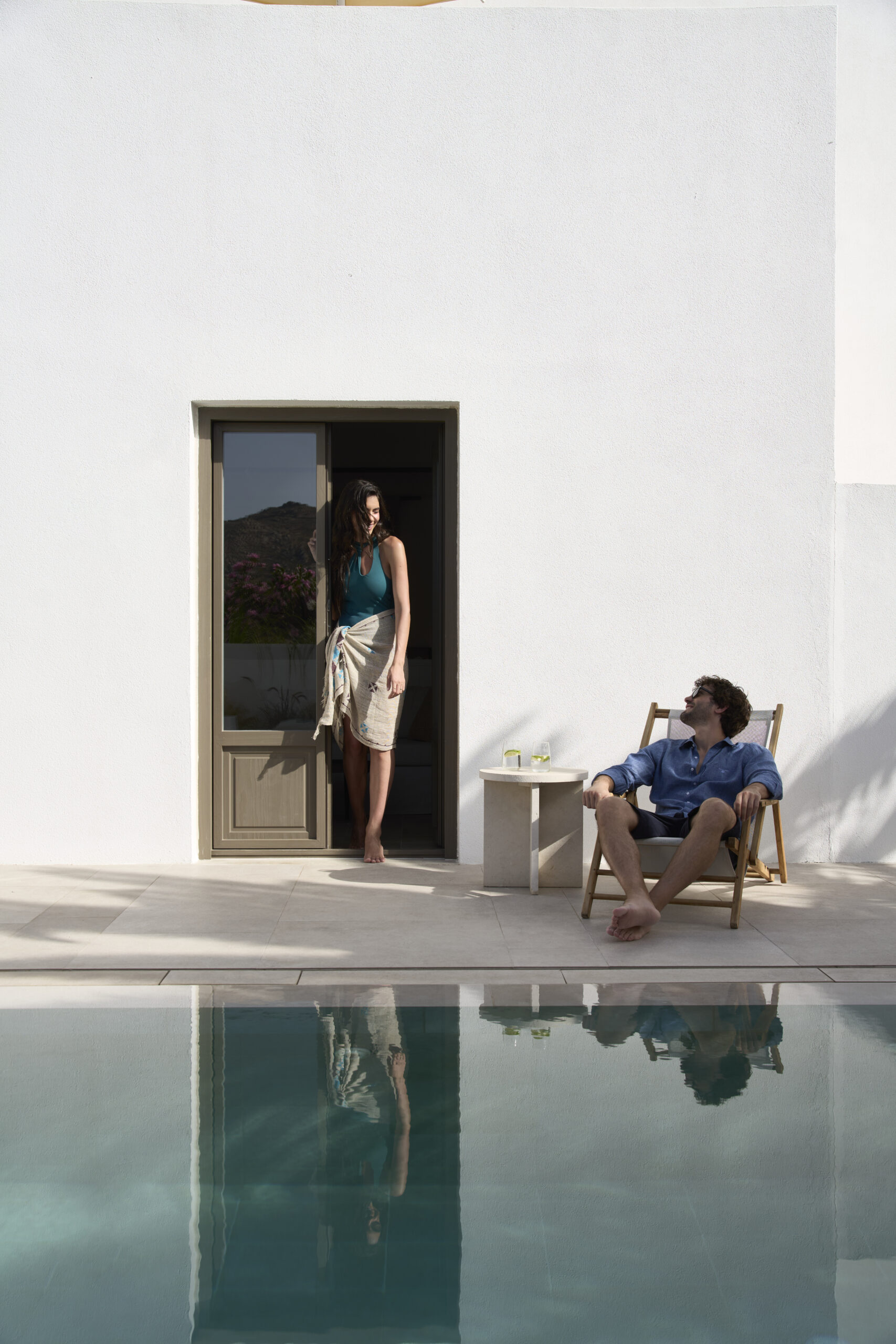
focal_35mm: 39
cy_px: 672
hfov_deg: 34.2
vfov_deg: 49.6
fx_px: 1456
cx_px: 448
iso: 160
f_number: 5.6
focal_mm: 39
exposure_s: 1/500
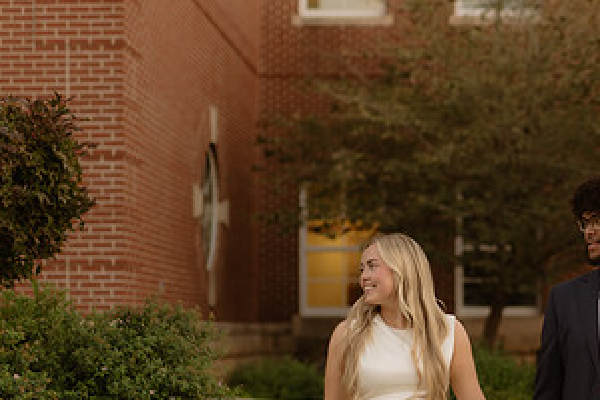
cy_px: 321
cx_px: 433
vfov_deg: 13.5
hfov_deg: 20.1
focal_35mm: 101
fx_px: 1684
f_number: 1.4
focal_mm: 50
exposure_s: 1/320
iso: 250
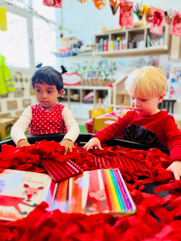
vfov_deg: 67.3
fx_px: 181
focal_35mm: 26
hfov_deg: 53.1
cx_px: 90
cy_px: 120
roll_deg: +0.3
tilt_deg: -12.2
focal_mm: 5.1
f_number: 1.6
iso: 80
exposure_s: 1/50
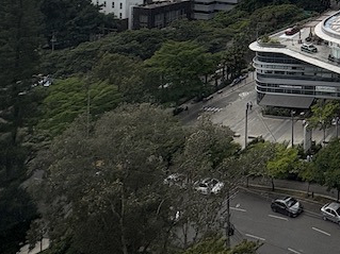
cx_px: 458
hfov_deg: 31.1
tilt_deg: +1.2
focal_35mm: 45
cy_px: -102
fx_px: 442
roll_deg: +0.1
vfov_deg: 25.9
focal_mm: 2.22
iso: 50
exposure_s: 1/932
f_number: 2.2
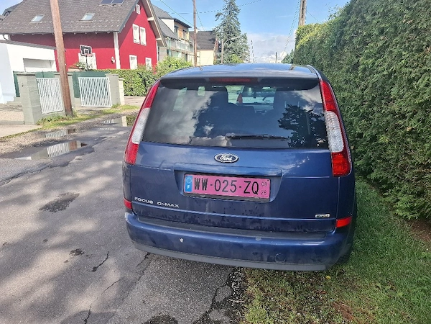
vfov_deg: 58.9
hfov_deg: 73.9
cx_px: 216
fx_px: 286
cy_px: 162
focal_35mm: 23
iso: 50
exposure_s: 1/1000
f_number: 1.8
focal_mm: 5.54
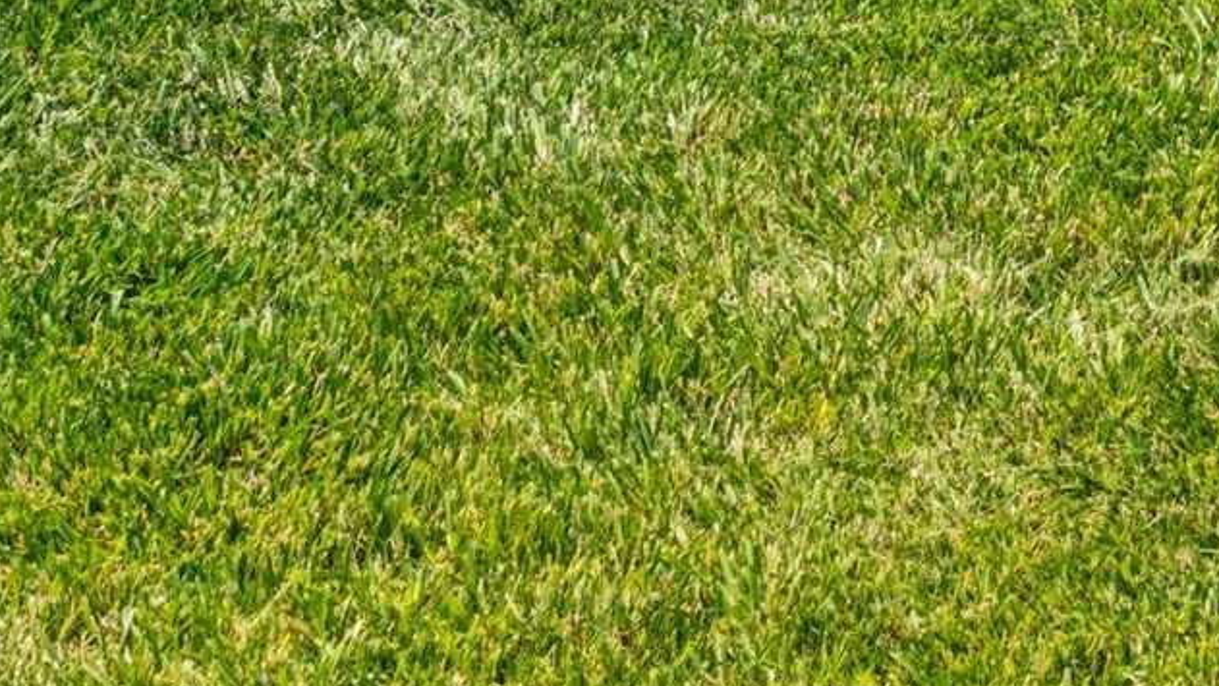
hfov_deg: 19.6
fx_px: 3330
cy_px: -1221
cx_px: 1447
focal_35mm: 103
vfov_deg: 9.7
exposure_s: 1/200
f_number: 14
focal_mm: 20.2
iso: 400
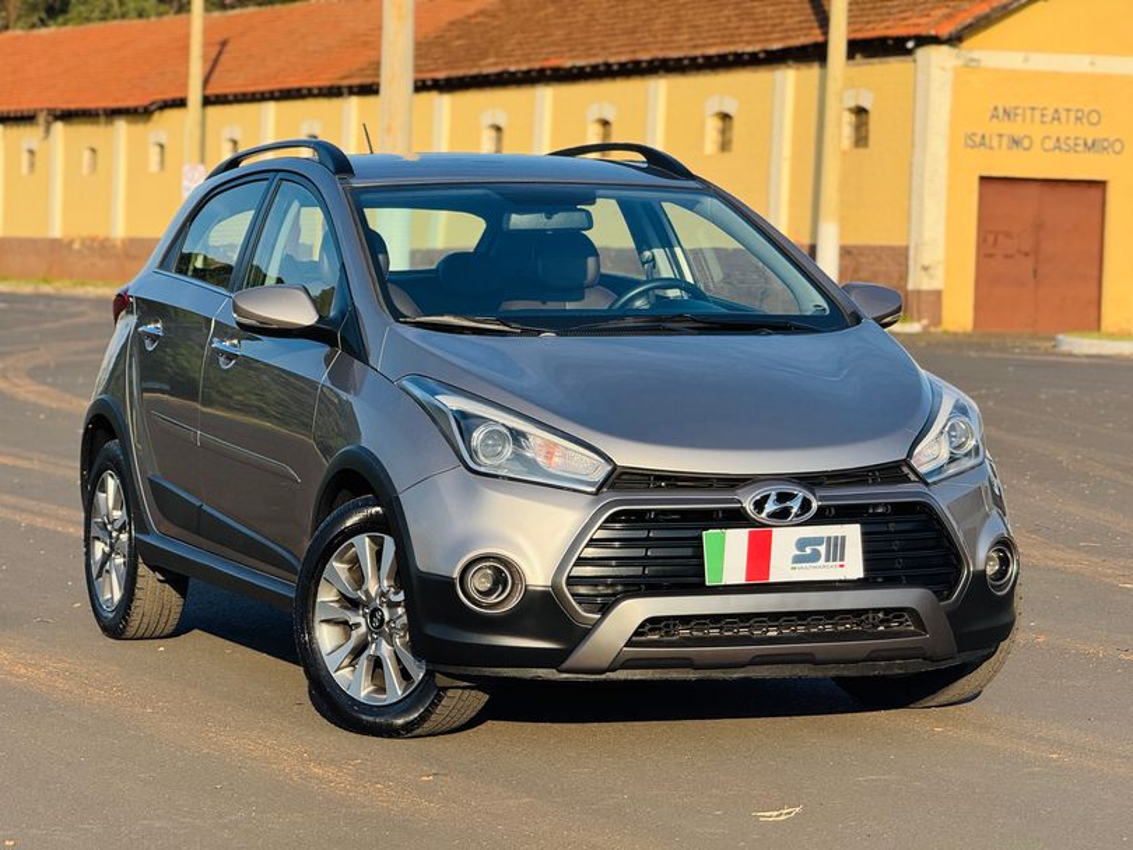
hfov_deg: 16.4
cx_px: 566
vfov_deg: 12.4
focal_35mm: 120
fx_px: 3929
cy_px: 425
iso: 50
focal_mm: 15.66
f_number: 2.8
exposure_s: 1/938
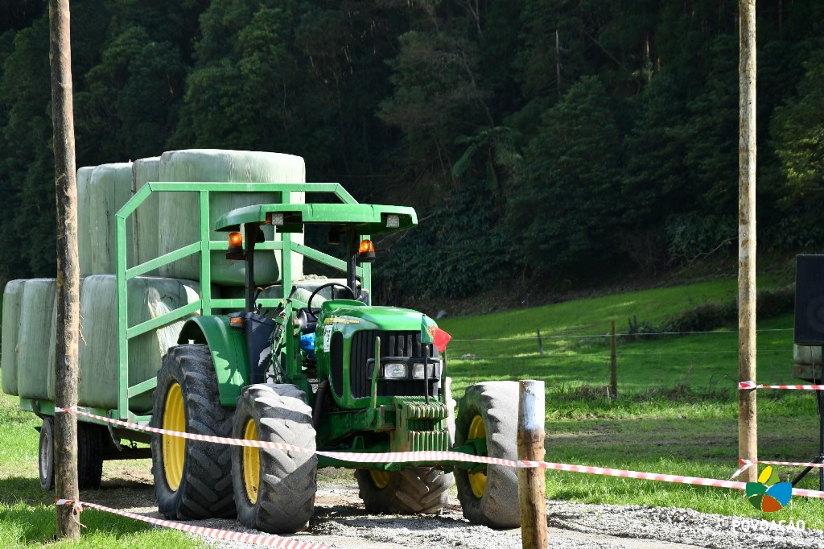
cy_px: 274
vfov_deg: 10.8
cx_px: 412
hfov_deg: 16.1
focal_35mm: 127
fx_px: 2906
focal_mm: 85
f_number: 6.3
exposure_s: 1/250
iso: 200
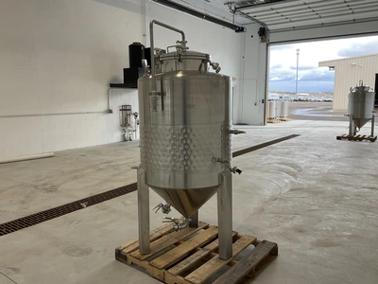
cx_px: 189
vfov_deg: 48.2
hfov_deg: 61.7
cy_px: 142
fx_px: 317
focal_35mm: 29
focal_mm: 3
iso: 25
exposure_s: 1/167
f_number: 1.8
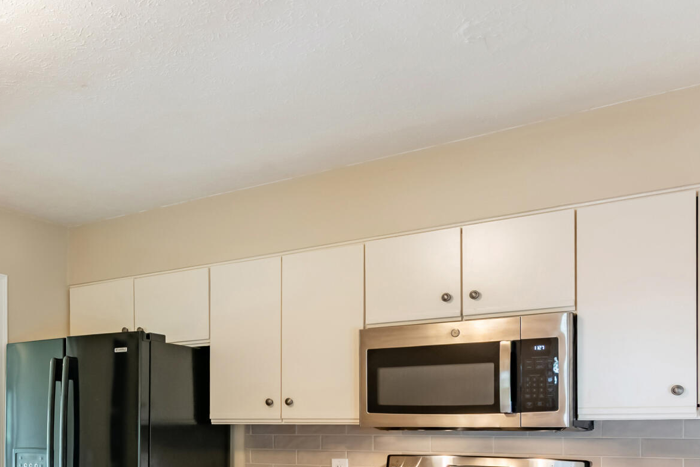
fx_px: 797
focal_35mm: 41
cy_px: 416
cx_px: 99
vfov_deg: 31.2
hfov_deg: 44.1
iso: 400
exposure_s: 1/15
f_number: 8
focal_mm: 16
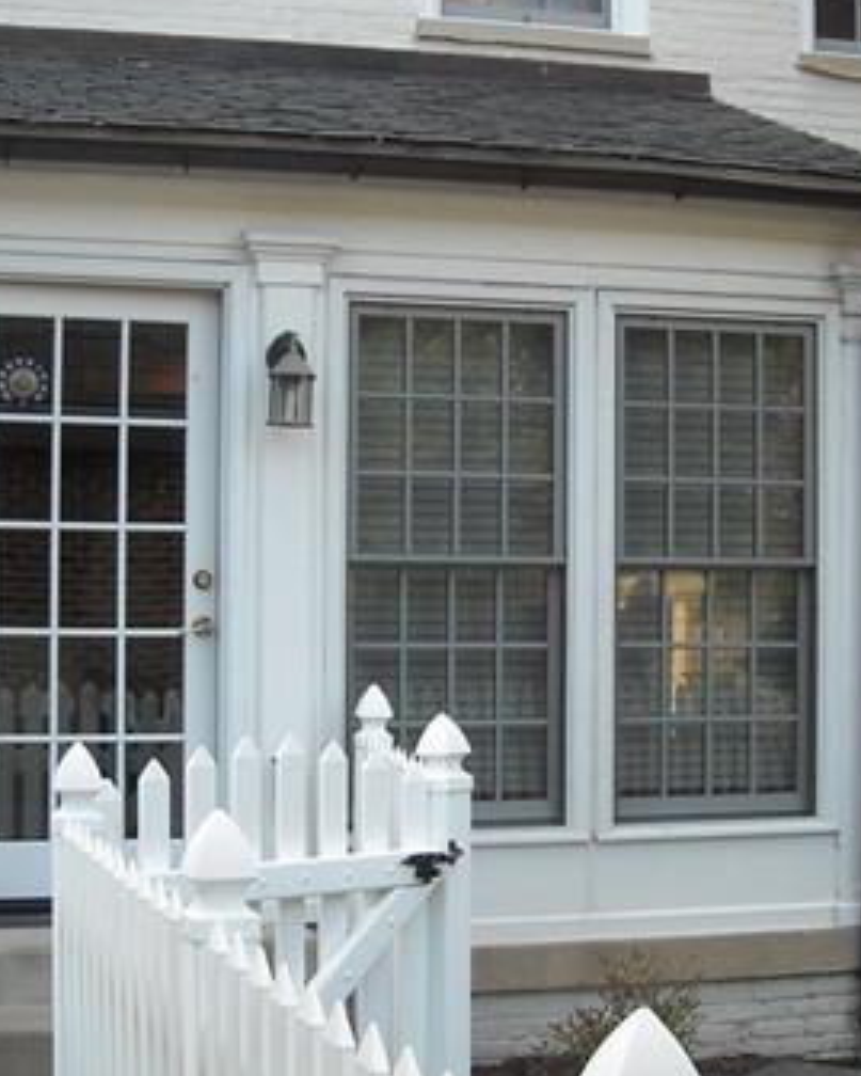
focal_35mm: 65
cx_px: 496
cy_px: 544
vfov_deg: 29.1
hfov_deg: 23.5
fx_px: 2069
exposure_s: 1/250
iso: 113
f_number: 2.8
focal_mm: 5.7
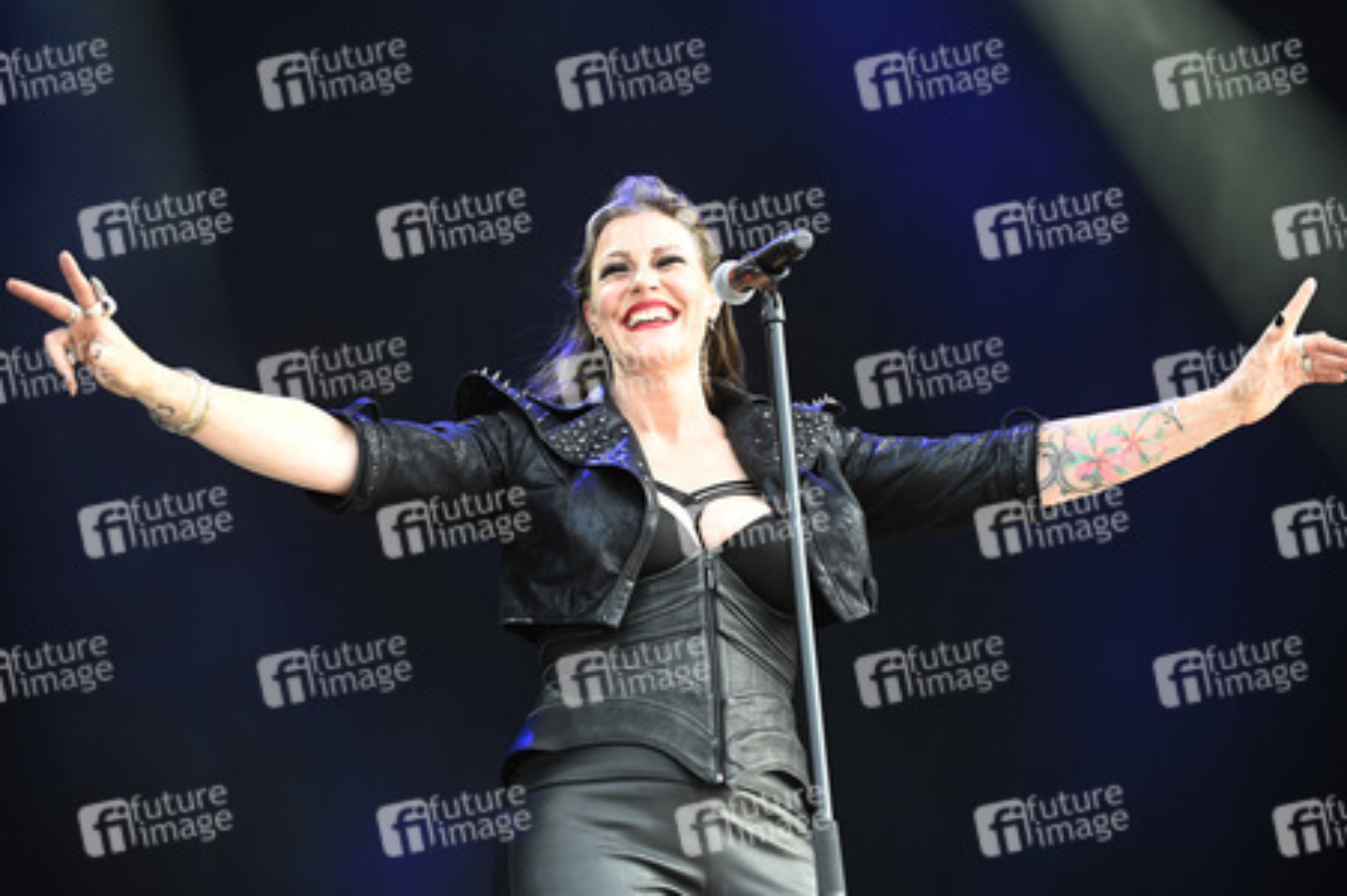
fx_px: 4337
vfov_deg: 11.8
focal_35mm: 116
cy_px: 448
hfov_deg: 17.7
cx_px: 674
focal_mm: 116
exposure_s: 1/400
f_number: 3.5
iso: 320
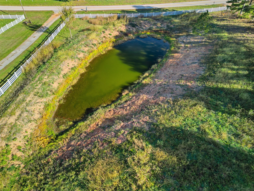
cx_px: 127
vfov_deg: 56.8
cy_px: 96
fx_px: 176
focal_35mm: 24
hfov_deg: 71.6
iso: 100
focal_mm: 6.7
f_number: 1.7
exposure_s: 1/500
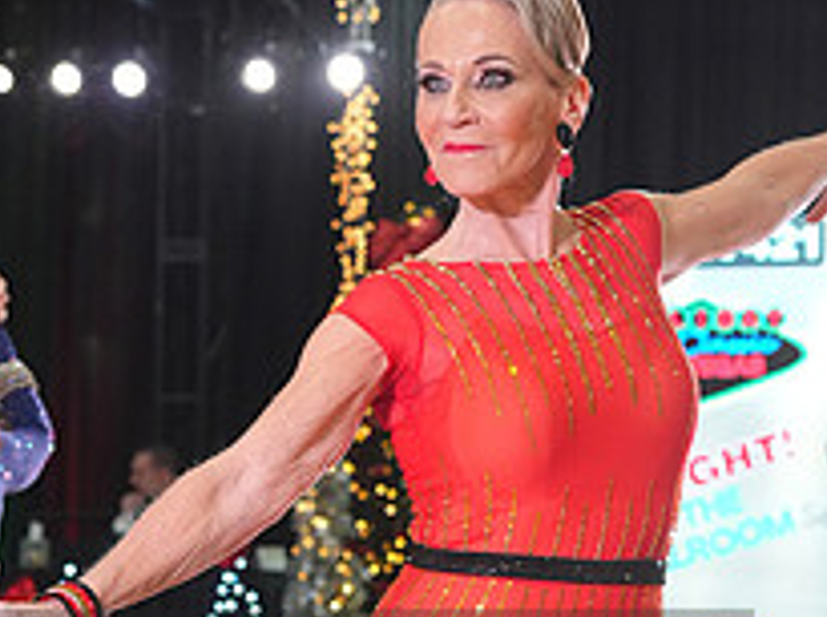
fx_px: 4746
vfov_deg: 7.4
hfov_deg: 9.9
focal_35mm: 199
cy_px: 746
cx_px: 200
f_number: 5.6
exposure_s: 1/200
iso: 3200
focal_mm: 73
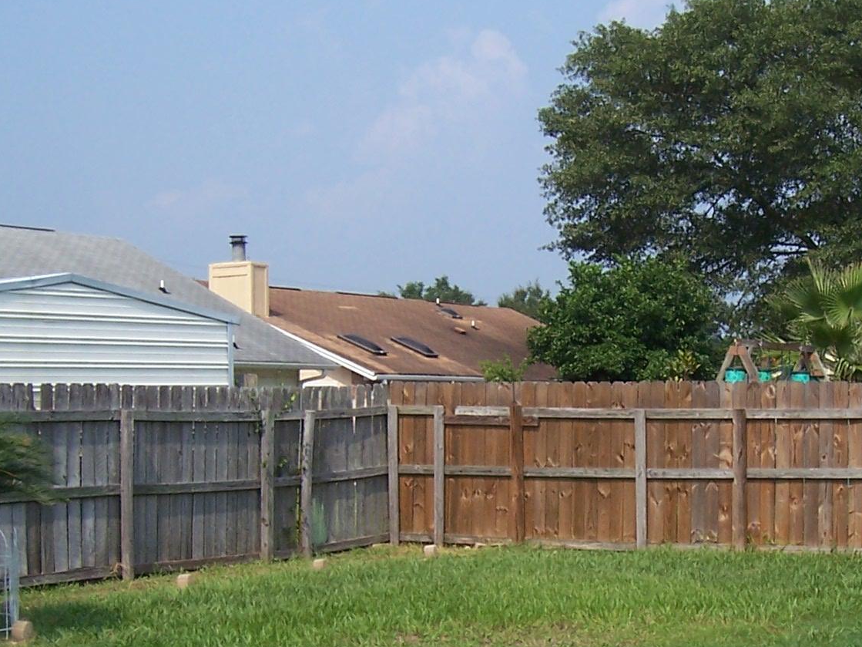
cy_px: 490
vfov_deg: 20.8
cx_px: 540
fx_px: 1743
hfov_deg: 27.7
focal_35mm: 70
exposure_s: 1/500
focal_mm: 5.6
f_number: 5.6
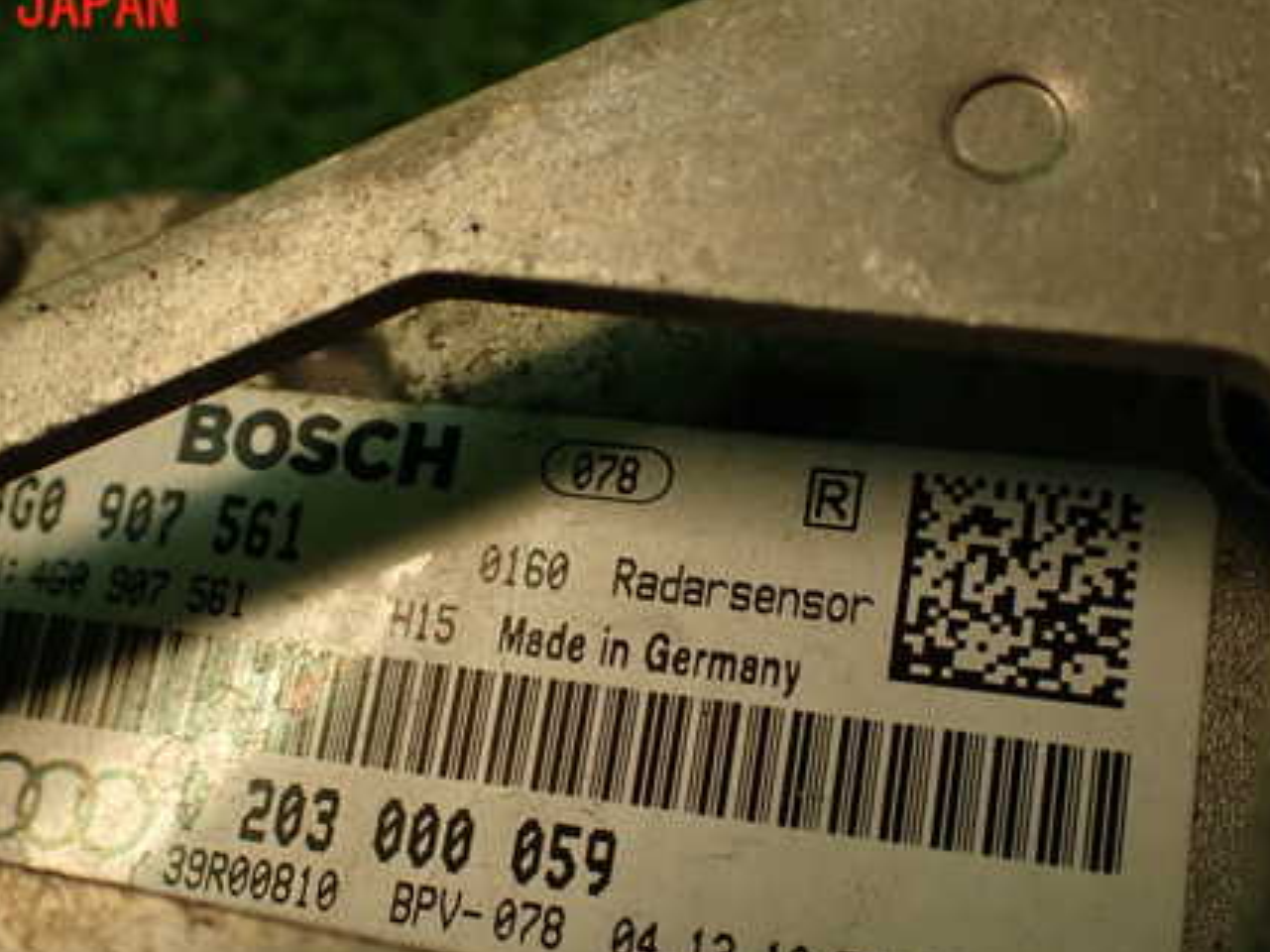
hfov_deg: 41.9
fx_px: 1651
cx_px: 529
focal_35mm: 45
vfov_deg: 31.9
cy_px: 640
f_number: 2.4
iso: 100
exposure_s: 1/60
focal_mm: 5.79
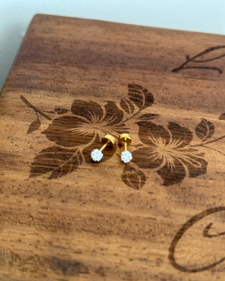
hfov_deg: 29.7
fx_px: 425
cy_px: 149
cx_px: 114
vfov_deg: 36.6
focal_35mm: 51
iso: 160
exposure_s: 1/60
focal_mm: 6.76
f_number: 1.78
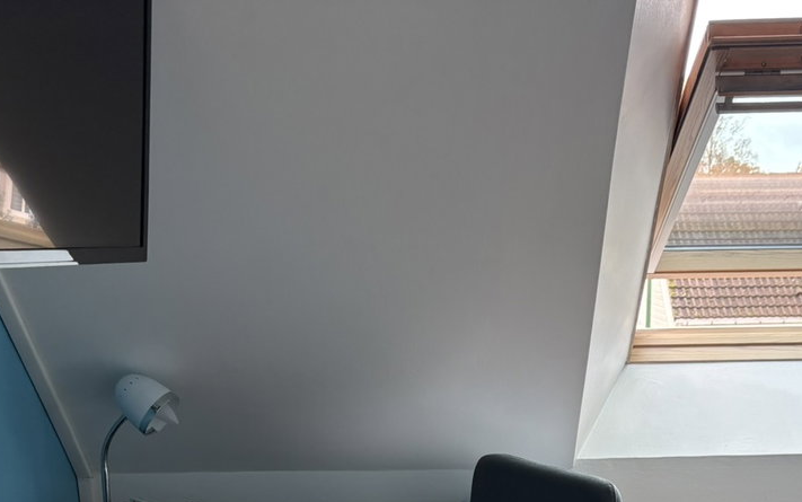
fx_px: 1356
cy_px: 668
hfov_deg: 32.9
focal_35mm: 62
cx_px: 473
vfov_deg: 19.3
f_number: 1.6
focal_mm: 5.96
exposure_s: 1/141
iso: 64
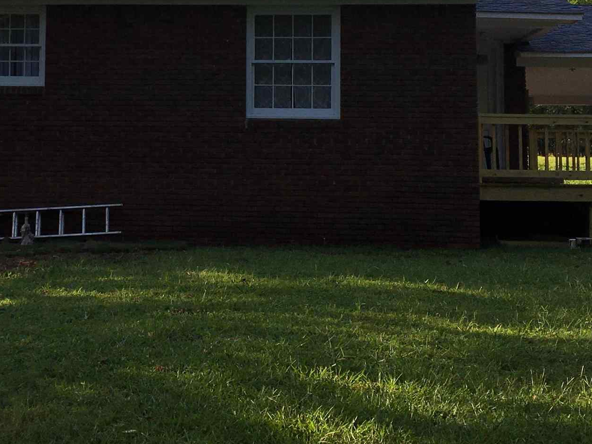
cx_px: 155
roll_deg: -0.5
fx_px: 1214
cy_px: 71
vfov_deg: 20.4
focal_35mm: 71
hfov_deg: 27.1
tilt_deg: +6.6
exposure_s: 1/503
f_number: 2.2
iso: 25
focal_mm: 4.15
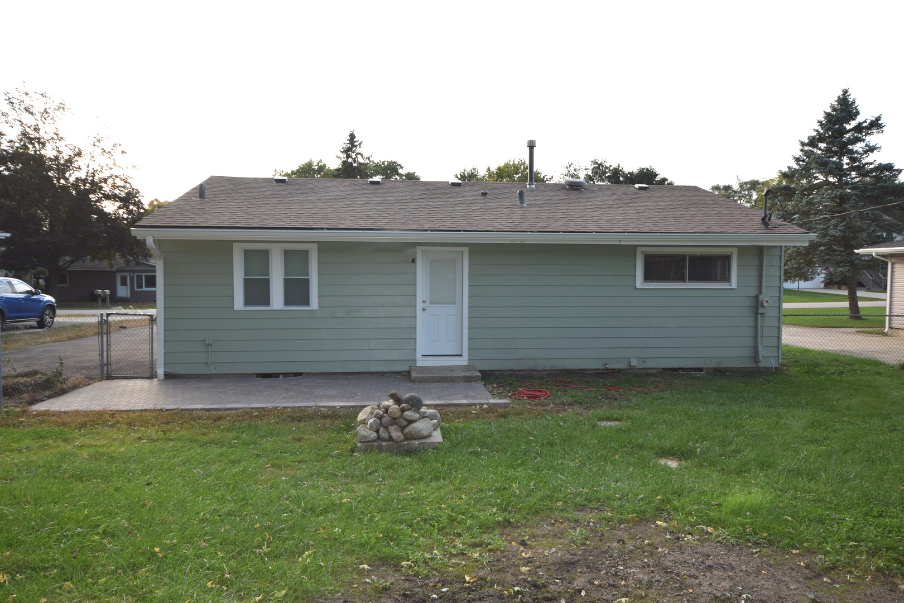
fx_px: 640
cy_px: 302
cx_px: 452
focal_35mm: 26
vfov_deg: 50.4
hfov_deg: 70.4
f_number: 5.6
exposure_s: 1/125
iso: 125
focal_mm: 17
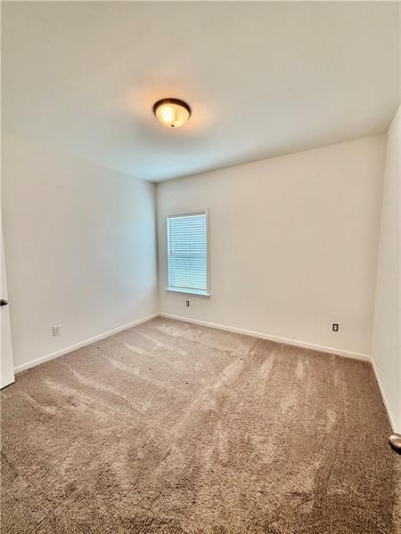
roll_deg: +0.5
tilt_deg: -4.8
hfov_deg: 85.7
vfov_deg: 102.1
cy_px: 267
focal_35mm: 14
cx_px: 200
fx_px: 216
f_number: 2.2
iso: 160
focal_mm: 2.22
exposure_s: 1/120
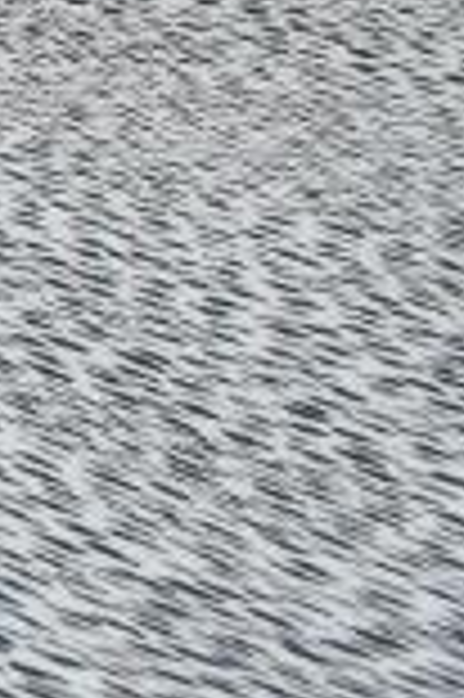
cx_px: -1590
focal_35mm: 99
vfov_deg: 16.6
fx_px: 1918
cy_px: -624
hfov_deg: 7.3
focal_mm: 10
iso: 400
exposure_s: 1/60
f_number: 9
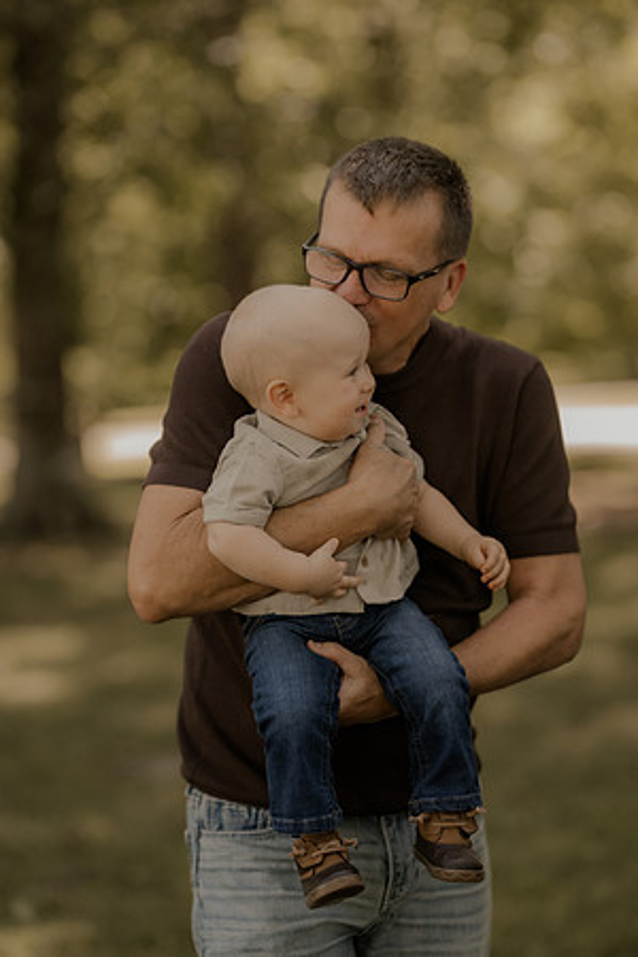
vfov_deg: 23.9
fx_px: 2259
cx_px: 319
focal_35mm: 85
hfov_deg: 16.1
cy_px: 478
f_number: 1.8
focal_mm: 85
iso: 3200
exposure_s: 1/8000
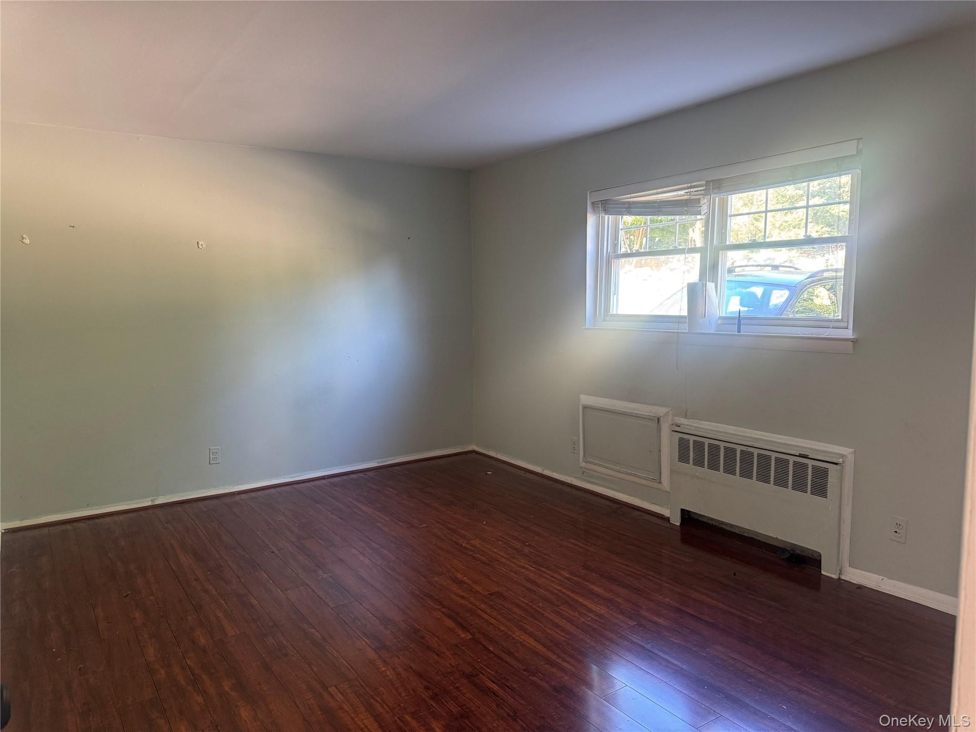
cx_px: 488
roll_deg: +0.6
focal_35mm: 24
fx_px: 677
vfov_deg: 56.8
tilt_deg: -7.4
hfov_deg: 71.6
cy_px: 366
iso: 250
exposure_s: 1/60
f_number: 1.78
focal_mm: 6.76
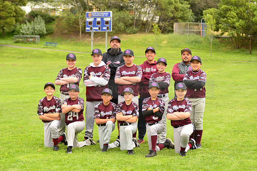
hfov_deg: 23.6
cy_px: 86
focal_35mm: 86
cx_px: 128
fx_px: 614
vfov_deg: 15.9
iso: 100
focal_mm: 86
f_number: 5
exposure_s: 1/250
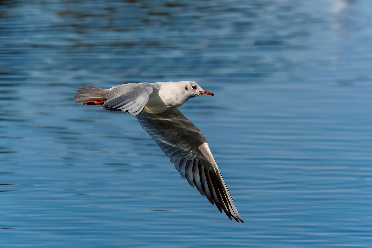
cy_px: 124
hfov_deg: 4.6
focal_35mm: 452
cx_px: 186
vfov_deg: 3.0
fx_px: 4670
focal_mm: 452
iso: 1250
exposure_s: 1/4000
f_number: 8
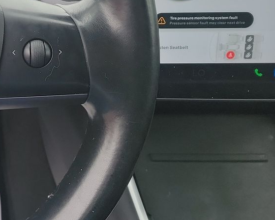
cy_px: 49
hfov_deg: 23.6
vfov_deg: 22.6
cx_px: -116
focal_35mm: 67
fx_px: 546
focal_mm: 6.7
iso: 81
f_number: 1.8
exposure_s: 1/59
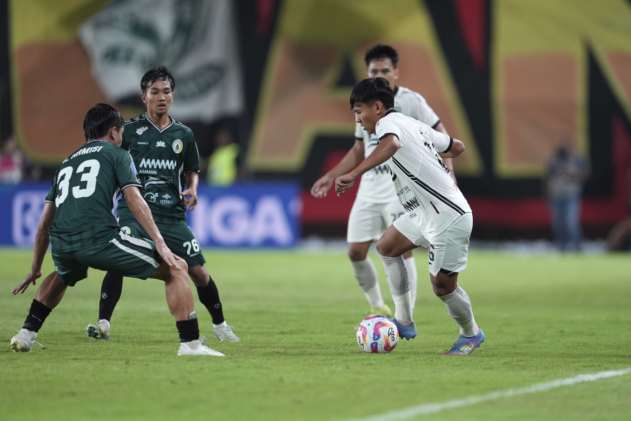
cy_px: 210
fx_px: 7011
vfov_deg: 3.4
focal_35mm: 400
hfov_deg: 5.2
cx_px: 316
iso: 2500
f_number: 2.8
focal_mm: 400
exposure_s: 1/1250
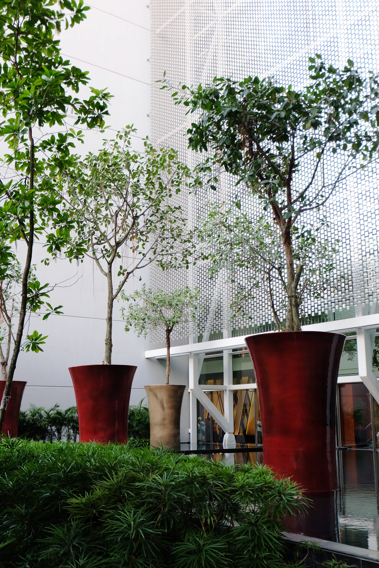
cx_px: 190
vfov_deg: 50.7
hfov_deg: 35.1
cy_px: 284
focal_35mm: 38
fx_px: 600
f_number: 4.5
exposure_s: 1/42
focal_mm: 25.6
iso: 400
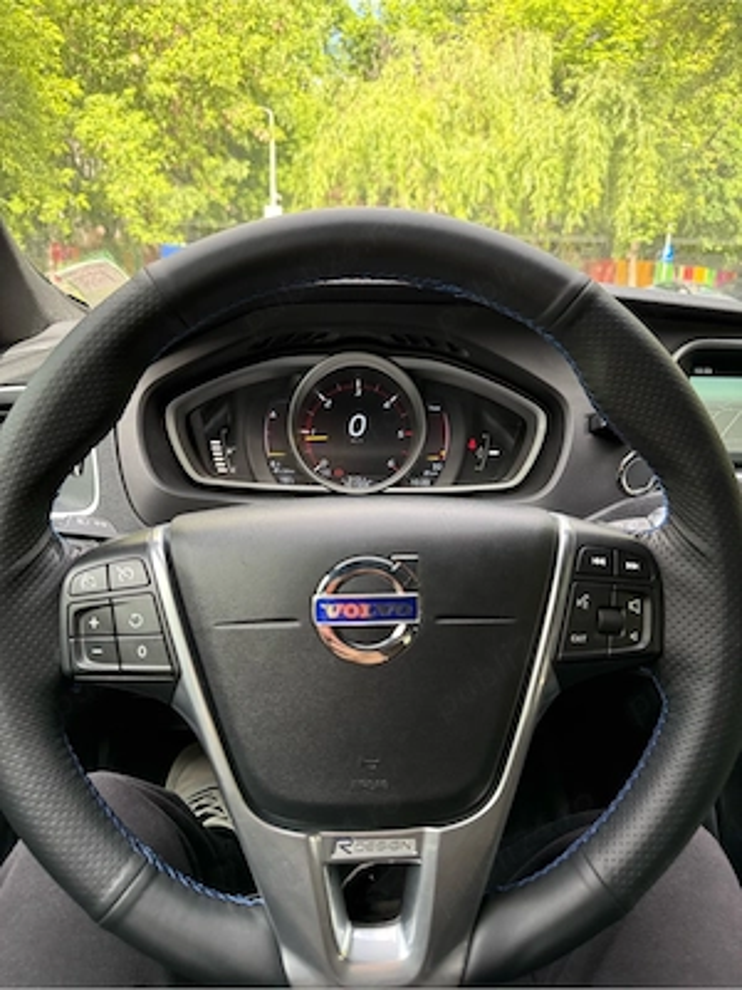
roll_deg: -1.6
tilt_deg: -15.6
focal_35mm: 24
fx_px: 686
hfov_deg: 56.8
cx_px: 371
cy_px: 495
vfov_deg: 71.6
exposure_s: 1/232
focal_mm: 6.76
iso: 200
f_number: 1.78
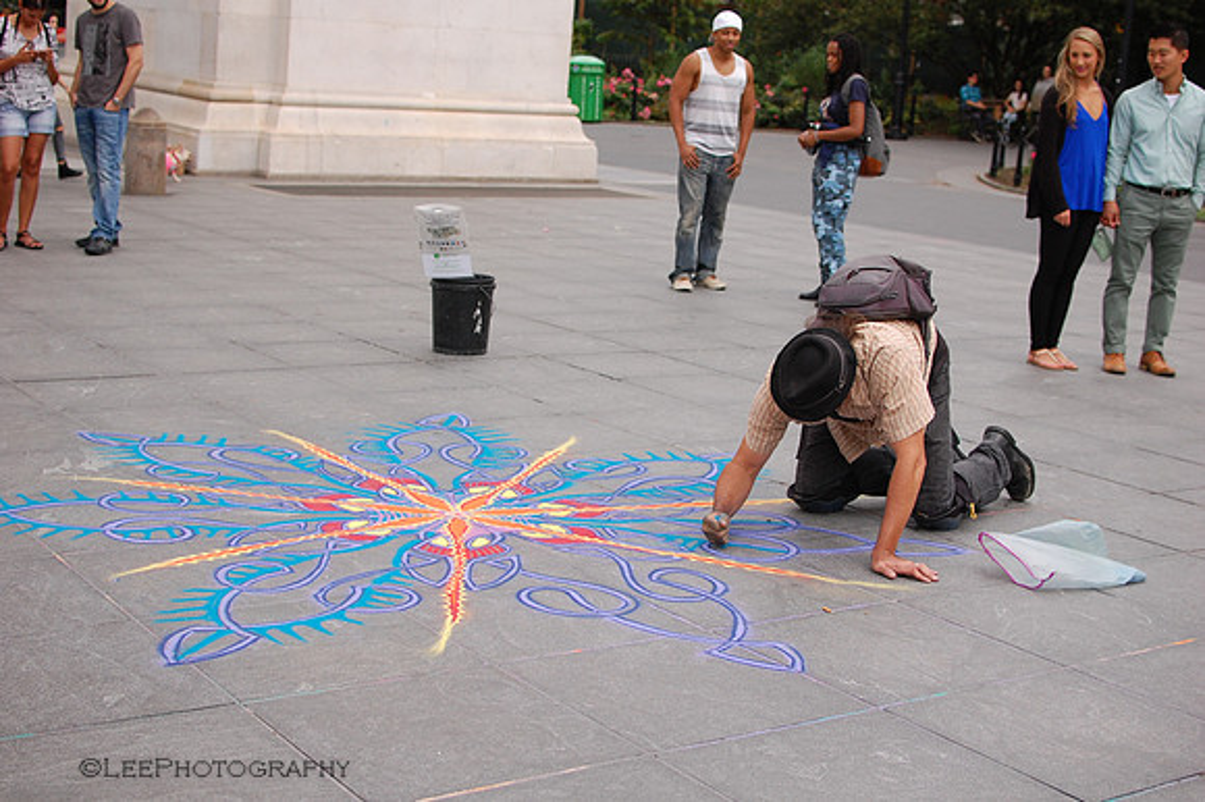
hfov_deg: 37.9
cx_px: 602
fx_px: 1756
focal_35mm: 52
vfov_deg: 25.7
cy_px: 401
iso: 400
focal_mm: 35
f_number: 3.2
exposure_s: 1/3200
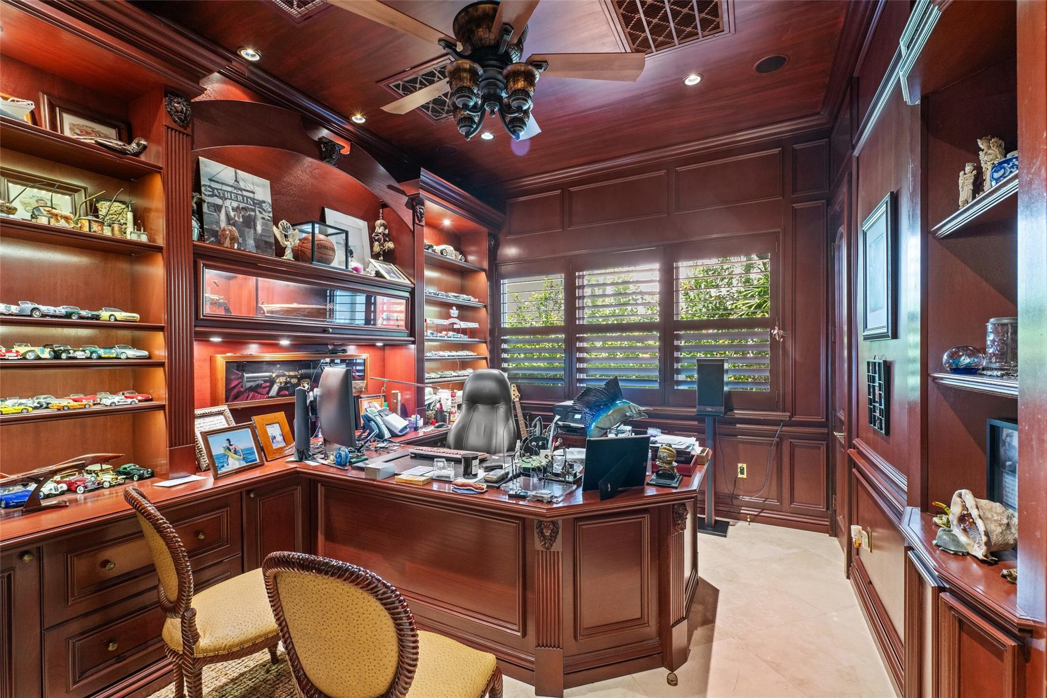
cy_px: 349
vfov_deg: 77.3
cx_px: 524
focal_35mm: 15
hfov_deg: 100.4
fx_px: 436
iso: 250
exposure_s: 1/2
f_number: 6.3
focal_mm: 15
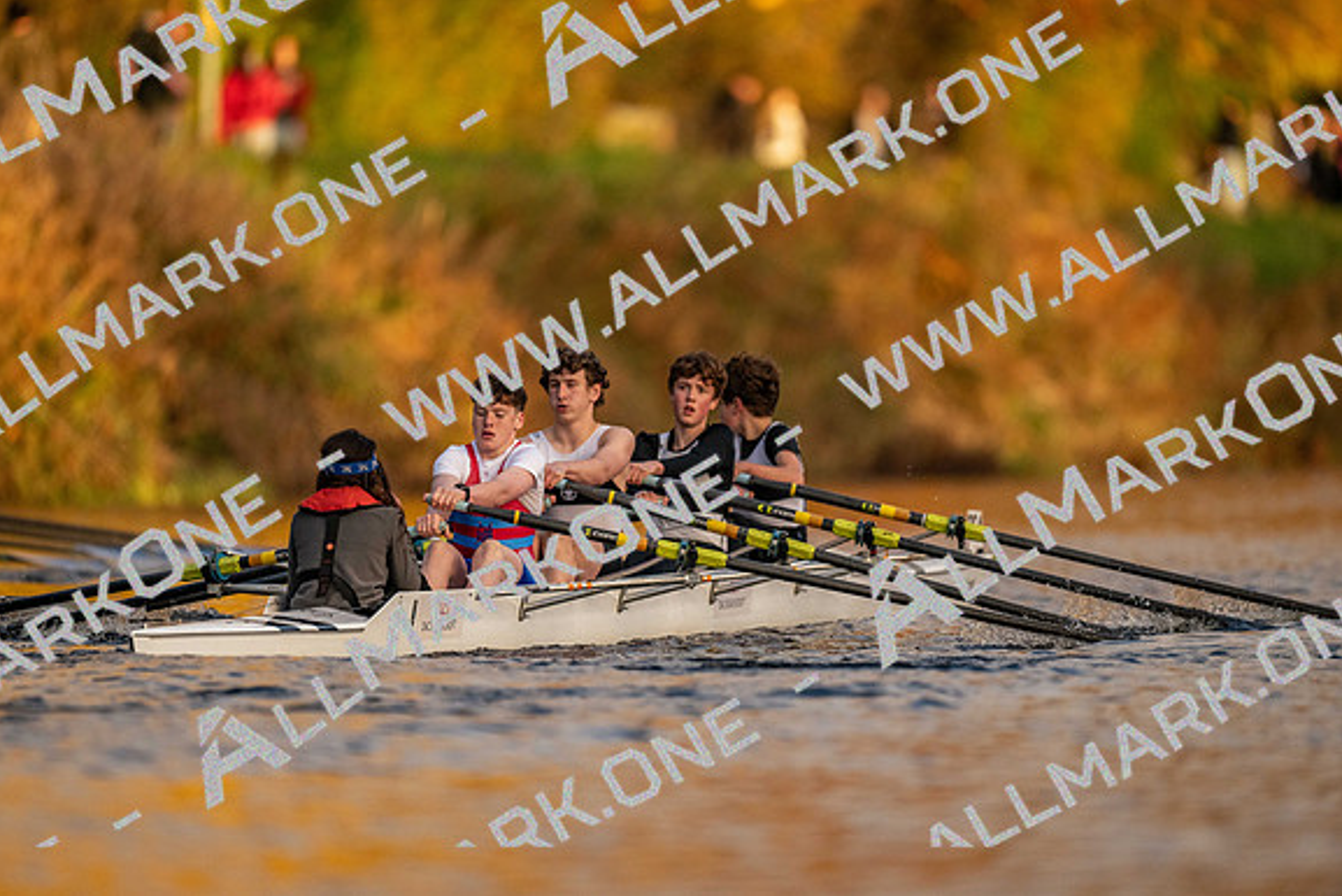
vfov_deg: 2.3
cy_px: 448
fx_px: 22483
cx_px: 670
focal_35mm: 603
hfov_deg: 3.4
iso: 2000
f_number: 4
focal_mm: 600
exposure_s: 1/2500
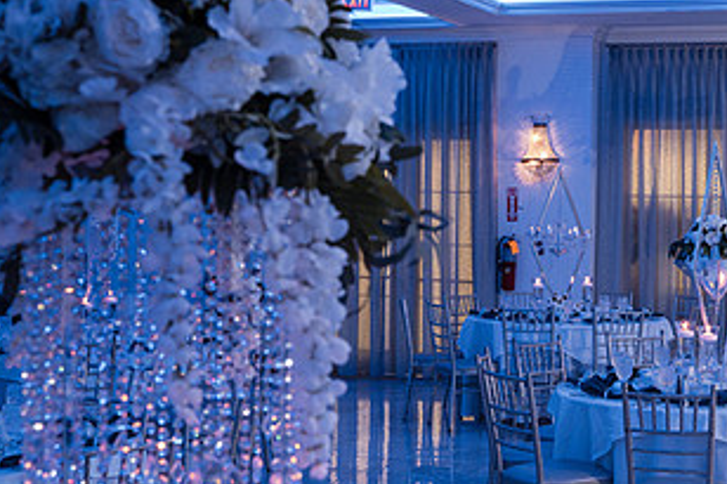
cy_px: 247
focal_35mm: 66
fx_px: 1332
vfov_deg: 20.6
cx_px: 633
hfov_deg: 29.5
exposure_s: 1/250
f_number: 4
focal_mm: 35
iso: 2500
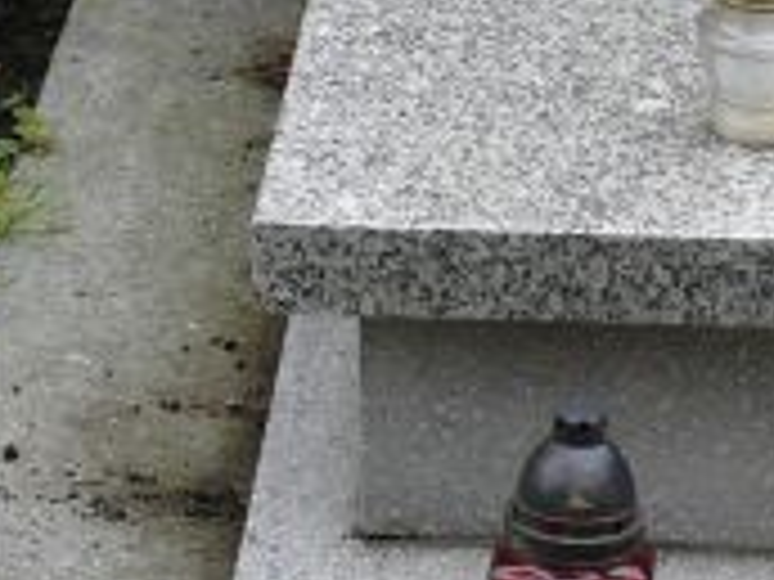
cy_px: 279
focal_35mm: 171
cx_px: 873
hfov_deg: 11.4
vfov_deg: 8.7
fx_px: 3823
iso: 100
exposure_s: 1/200
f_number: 4
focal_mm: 9
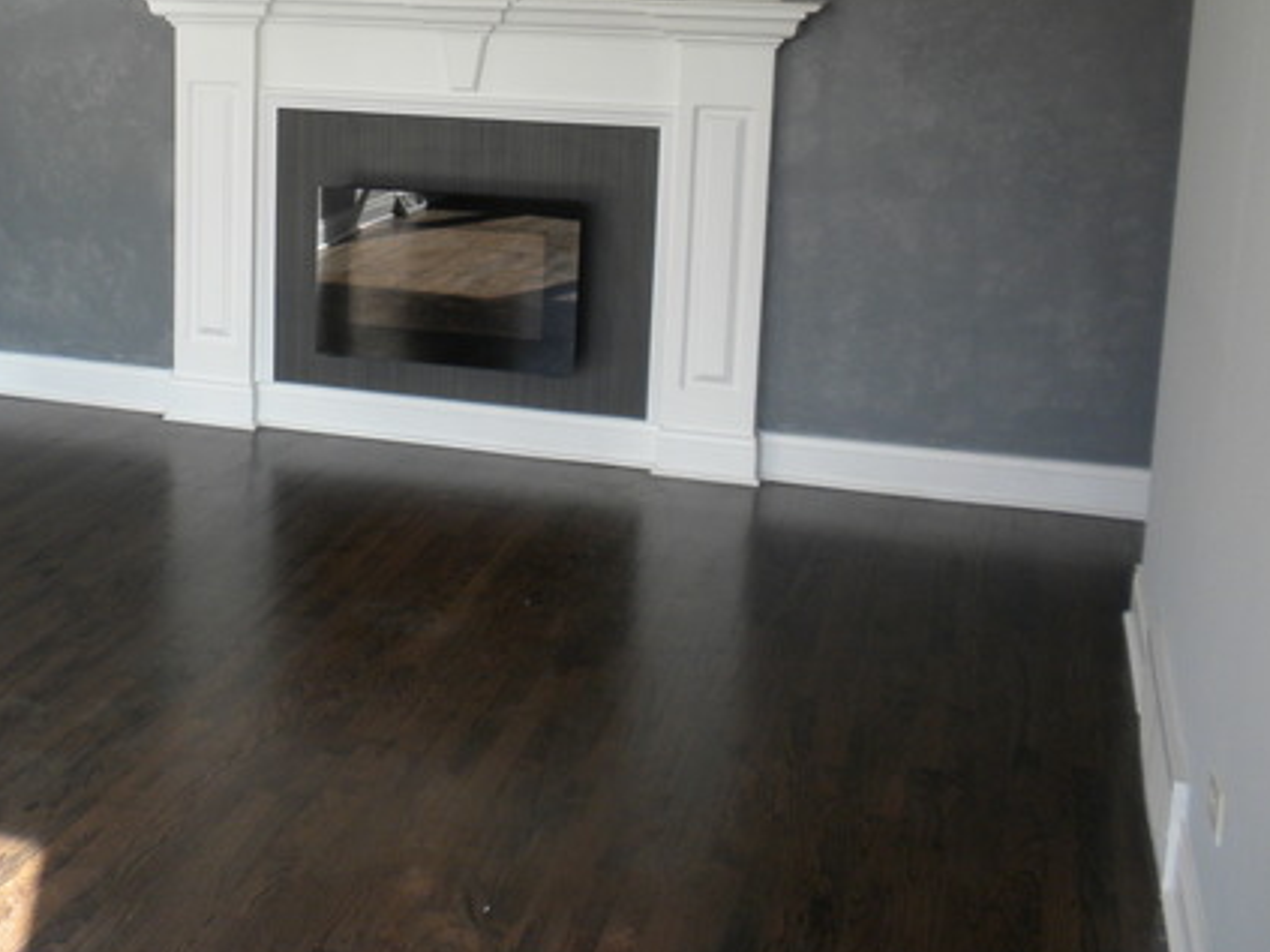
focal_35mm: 56
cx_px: 351
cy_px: 246
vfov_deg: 25.8
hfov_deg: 33.8
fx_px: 2054
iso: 109
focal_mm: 6.6
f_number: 3.5
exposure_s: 1/65
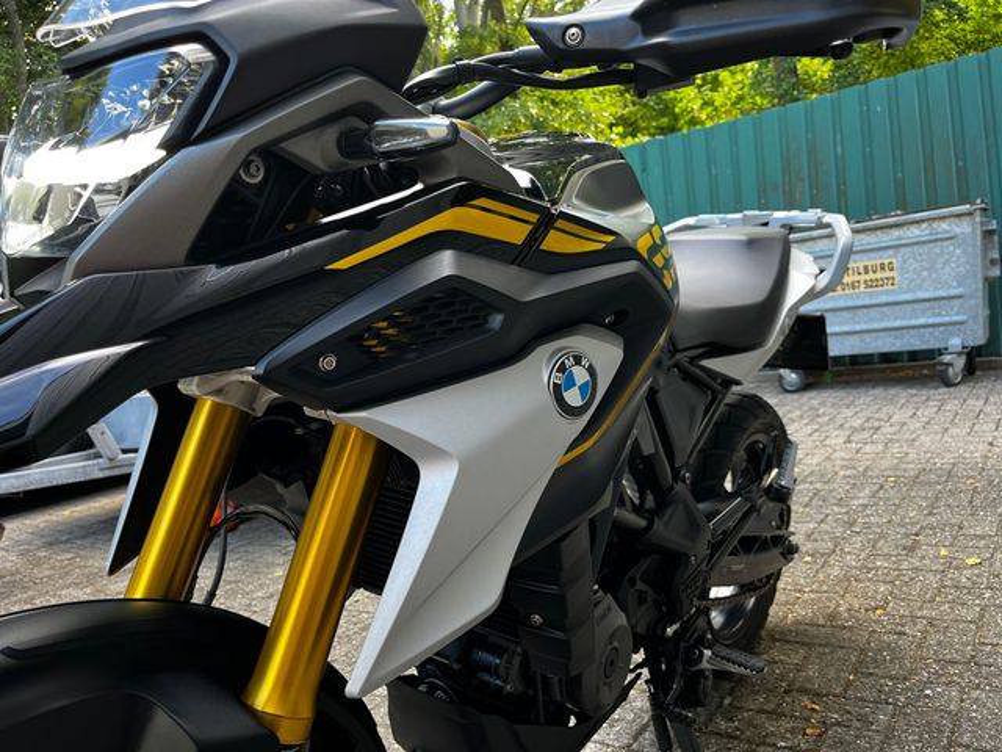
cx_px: 501
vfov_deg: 53.1
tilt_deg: -4.7
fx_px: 753
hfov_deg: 67.3
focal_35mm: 26
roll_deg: +7.5
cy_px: 376
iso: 64
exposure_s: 1/100
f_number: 1.6
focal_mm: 5.1
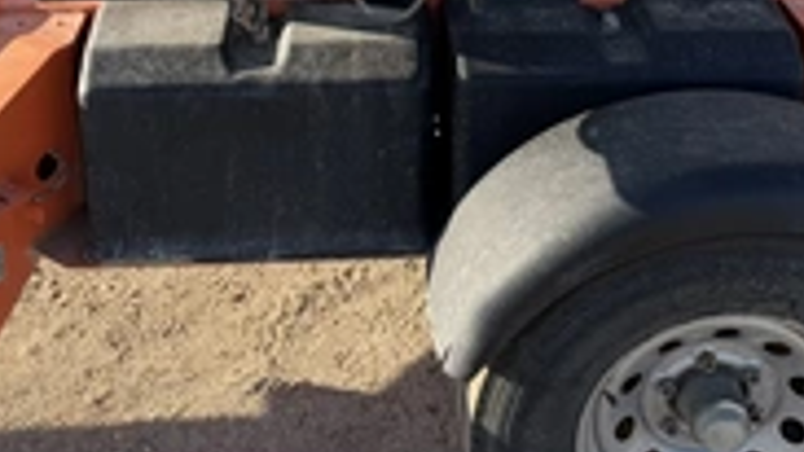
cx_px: 365
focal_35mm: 57
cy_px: -53
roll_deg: +1.5
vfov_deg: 20.1
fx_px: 1215
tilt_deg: -19.1
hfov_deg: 36.6
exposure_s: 1/1585
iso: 80
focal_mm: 6.76
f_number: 1.78
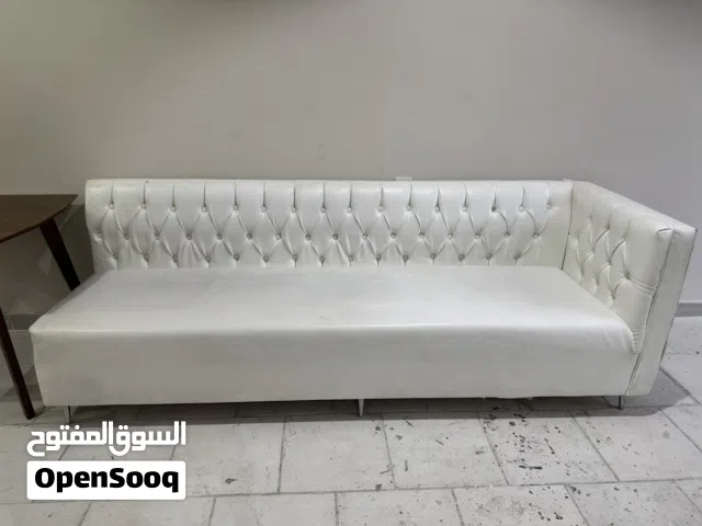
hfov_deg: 71.6
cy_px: 263
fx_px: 487
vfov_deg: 56.8
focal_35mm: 24
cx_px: 351
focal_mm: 6.76
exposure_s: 1/50
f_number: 1.78
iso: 160
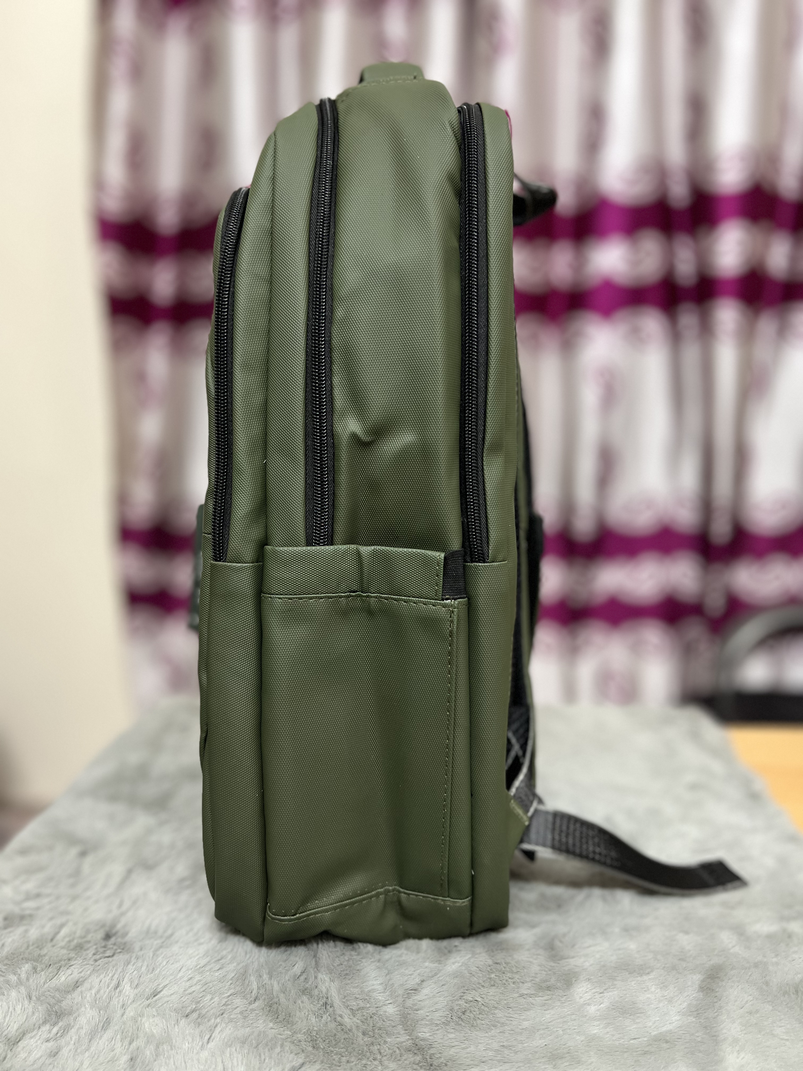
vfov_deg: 67.3
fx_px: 804
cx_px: 402
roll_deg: -0.1
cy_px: 536
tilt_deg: -8.2
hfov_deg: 53.1
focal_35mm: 26
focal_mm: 5.7
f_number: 1.5
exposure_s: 1/50
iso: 200
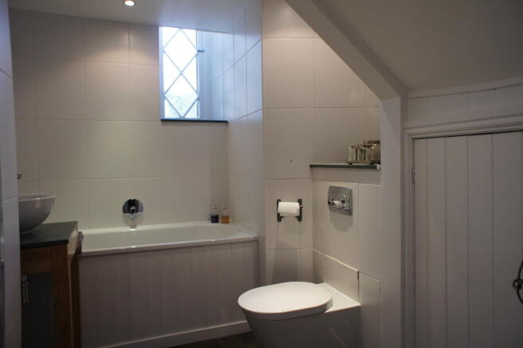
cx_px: 262
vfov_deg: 53.0
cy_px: 174
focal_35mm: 24
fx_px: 348
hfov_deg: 73.8
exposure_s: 1/40
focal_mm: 16
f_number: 3.5
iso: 200
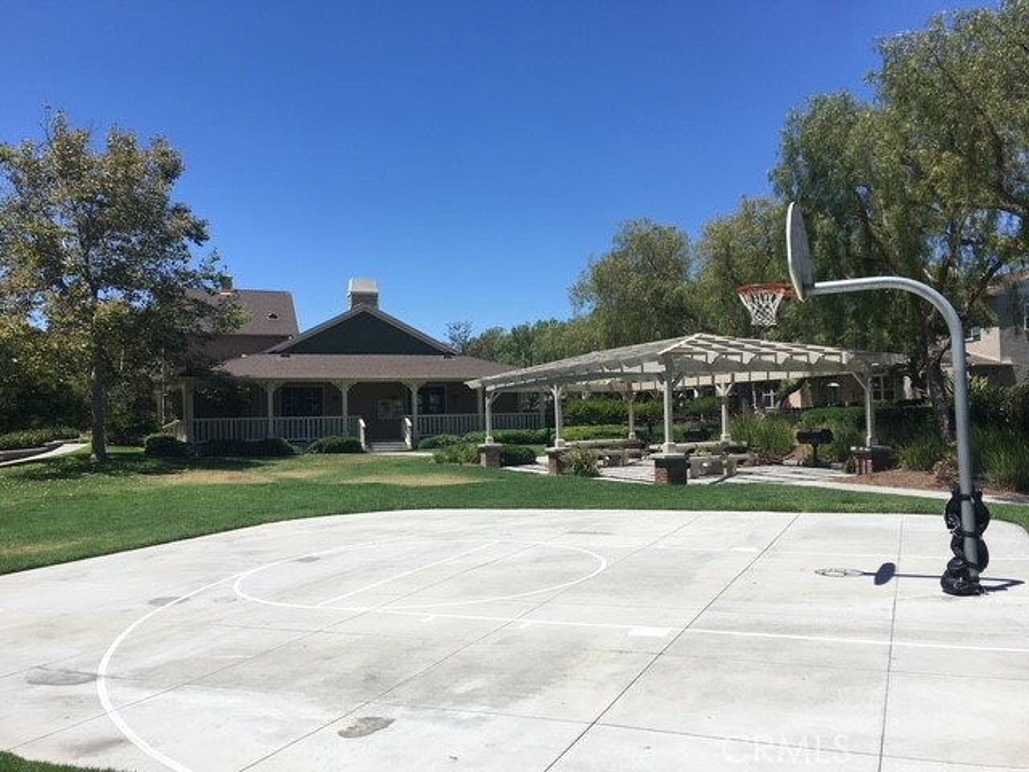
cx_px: 514
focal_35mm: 29
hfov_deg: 61.7
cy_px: 386
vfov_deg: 48.2
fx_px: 862
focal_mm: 4.15
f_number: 2.2
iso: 25
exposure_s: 1/1399
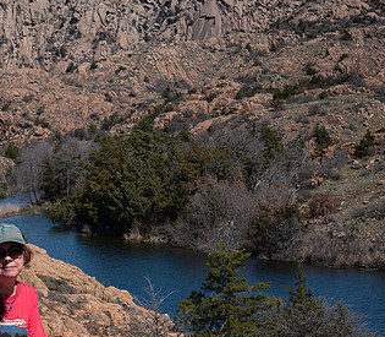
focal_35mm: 100
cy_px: 258
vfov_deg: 16.1
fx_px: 1181
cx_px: 101
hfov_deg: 18.4
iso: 200
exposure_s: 1/500
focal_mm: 27
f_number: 5.6
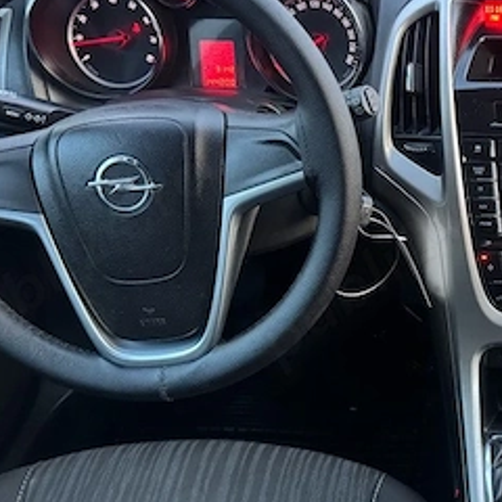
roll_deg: +2.2
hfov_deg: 30.3
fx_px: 870
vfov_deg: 32.2
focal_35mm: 53
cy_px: 270
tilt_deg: -36.8
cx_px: 481
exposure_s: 1/40
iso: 1000
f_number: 1.78
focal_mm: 6.76
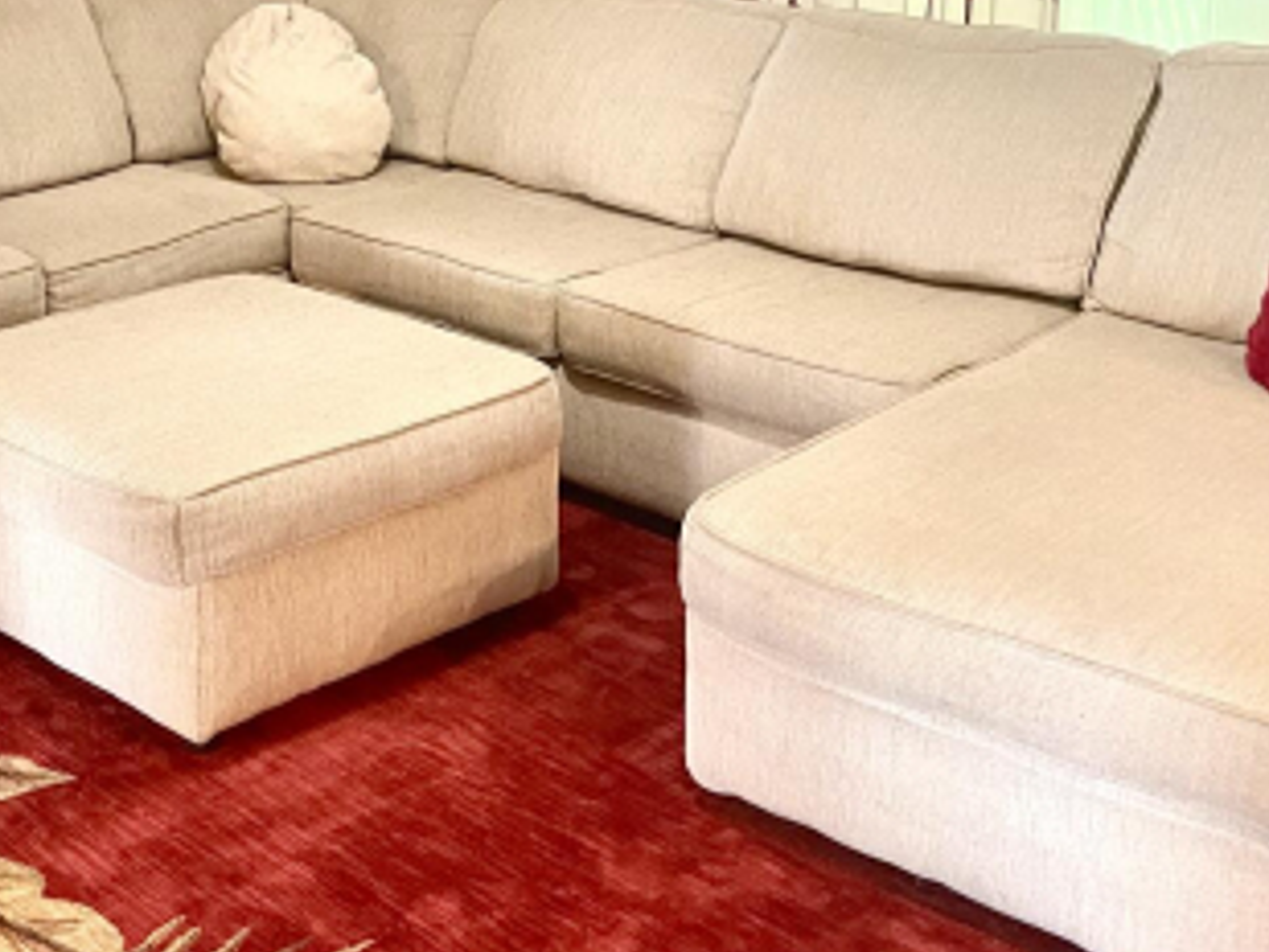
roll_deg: +1.0
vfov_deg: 25.8
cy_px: 18
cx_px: 246
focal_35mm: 54
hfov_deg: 34.4
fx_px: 1980
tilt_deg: -9.0
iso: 400
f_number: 1.6
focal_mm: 5.1
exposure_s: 1/40
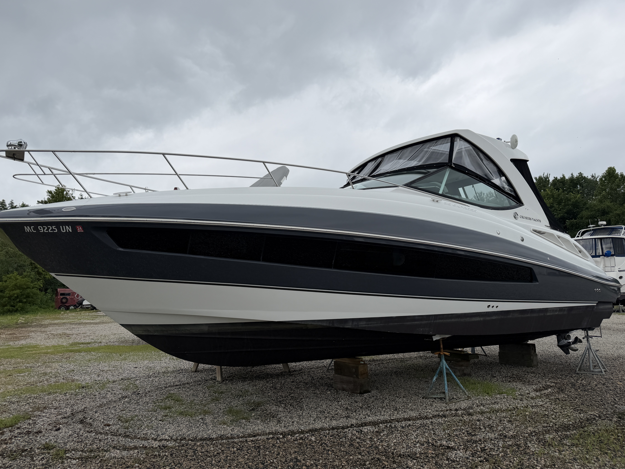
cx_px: 303
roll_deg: +1.2
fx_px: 451
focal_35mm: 25
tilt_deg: +8.8
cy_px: 226
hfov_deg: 69.4
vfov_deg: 54.9
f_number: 1.78
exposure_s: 1/4975
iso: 80
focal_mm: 6.76
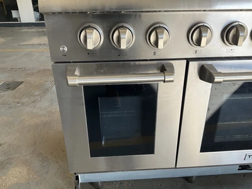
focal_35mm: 29
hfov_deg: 61.7
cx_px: 126
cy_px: 94
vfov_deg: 48.2
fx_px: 211
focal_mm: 3
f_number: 1.8
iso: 25
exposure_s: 1/120
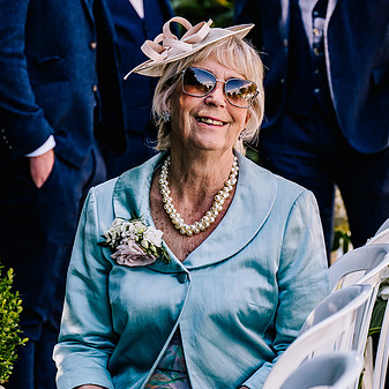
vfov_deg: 11.3
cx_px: 232
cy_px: 175
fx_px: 1971
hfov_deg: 11.3
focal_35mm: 155
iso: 320
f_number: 5
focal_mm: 106
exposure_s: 1/200
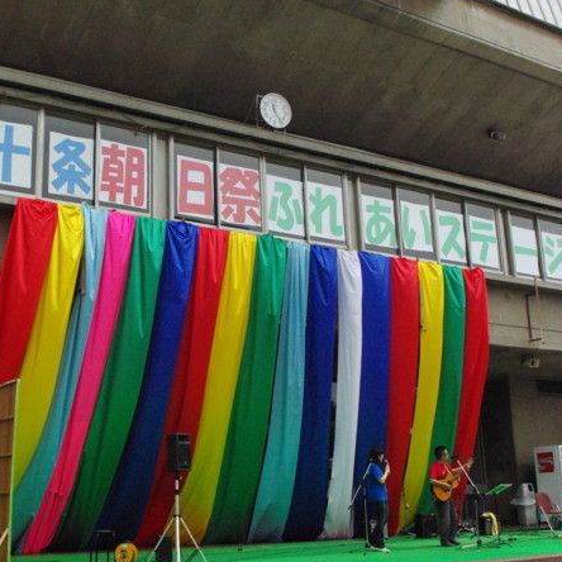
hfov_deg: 36.7
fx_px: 845
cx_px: 235
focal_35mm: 46
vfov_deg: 36.8
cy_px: 276
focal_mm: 20
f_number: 9.5
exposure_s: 1/1500
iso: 1600
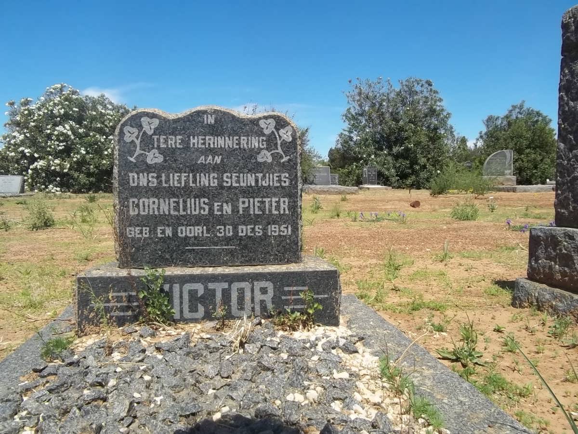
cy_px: 217
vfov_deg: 44.2
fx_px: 534
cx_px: 289
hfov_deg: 56.8
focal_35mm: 32
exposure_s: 1/500
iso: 80
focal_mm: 5.7
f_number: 5.5
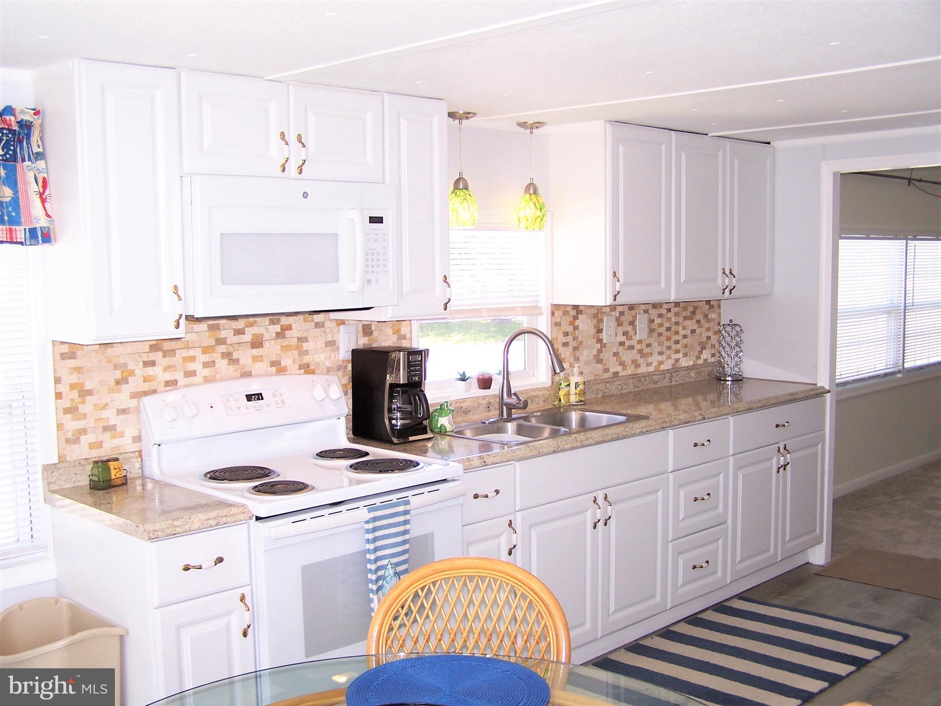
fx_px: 1033
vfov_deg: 37.7
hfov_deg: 49.0
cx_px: 470
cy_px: 353
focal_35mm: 38
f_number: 2.8
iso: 80
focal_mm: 6.3
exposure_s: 1/90
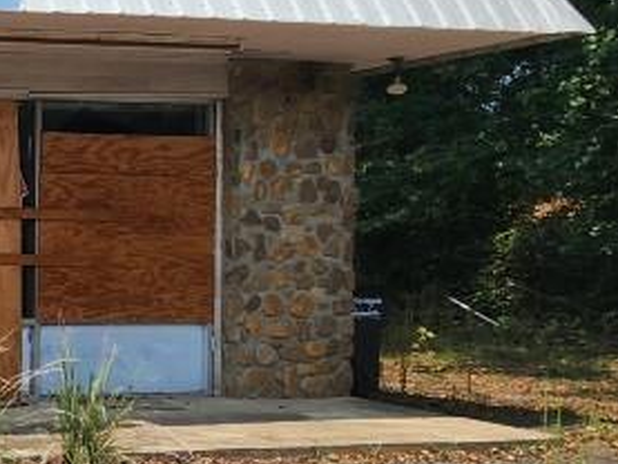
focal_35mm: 48
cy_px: 254
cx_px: -453
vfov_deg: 30.3
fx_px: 857
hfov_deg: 23.5
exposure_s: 1/1904
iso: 50
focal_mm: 2.2
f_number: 2.2
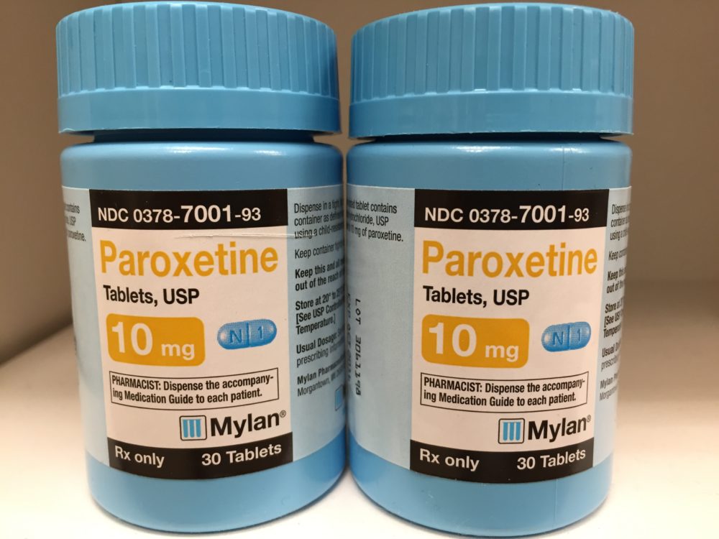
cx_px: 360
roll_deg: +0.0
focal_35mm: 29
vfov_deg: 48.2
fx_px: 602
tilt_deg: -10.3
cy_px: 270
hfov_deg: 61.7
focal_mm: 4.15
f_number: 2.2
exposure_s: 1/30
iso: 80
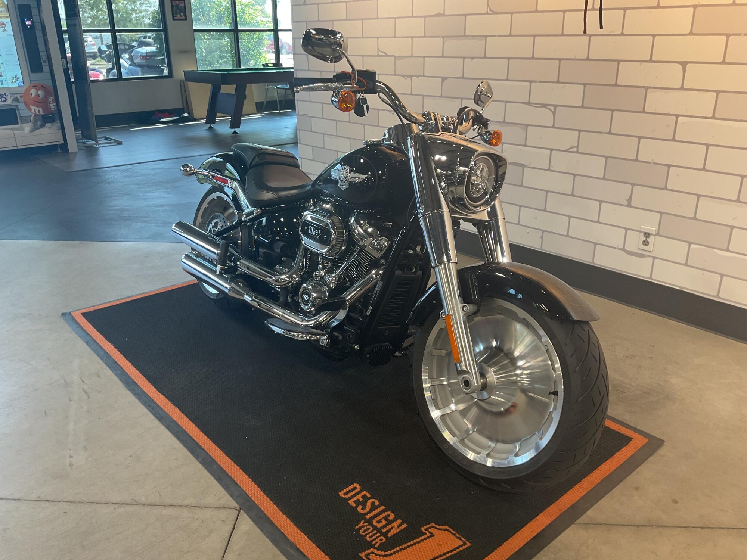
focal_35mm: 29
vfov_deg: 48.2
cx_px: 374
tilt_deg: -21.7
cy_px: 280
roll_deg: +1.8
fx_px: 626
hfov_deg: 61.7
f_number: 1.8
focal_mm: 3
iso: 50
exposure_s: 1/50
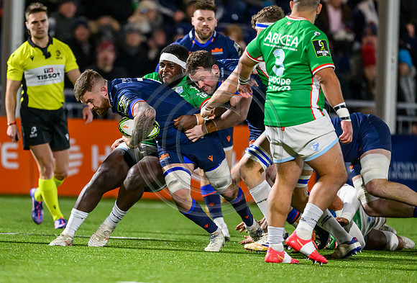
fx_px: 7957
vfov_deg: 2.0
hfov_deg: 3.0
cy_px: 169
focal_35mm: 684
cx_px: 163
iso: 10000
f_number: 4
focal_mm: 560
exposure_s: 1/1000
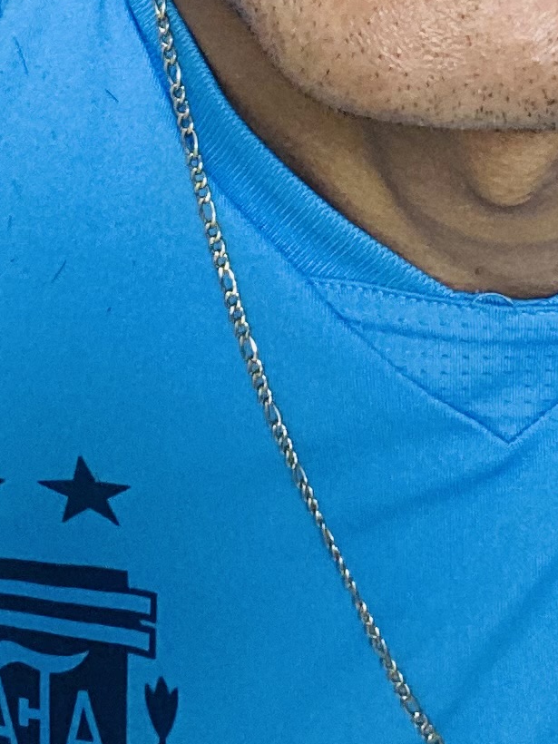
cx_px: 485
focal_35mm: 113
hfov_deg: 13.0
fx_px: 2429
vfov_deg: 16.4
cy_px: -237
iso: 125
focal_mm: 2.71
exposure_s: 1/50
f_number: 2.2
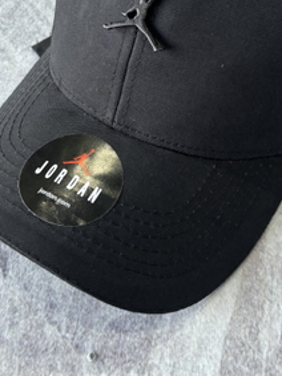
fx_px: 533
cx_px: 157
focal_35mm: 49
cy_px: 67
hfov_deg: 29.6
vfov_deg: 37.3
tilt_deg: -48.6
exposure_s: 1/50
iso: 200
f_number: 1.6
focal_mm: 5.96
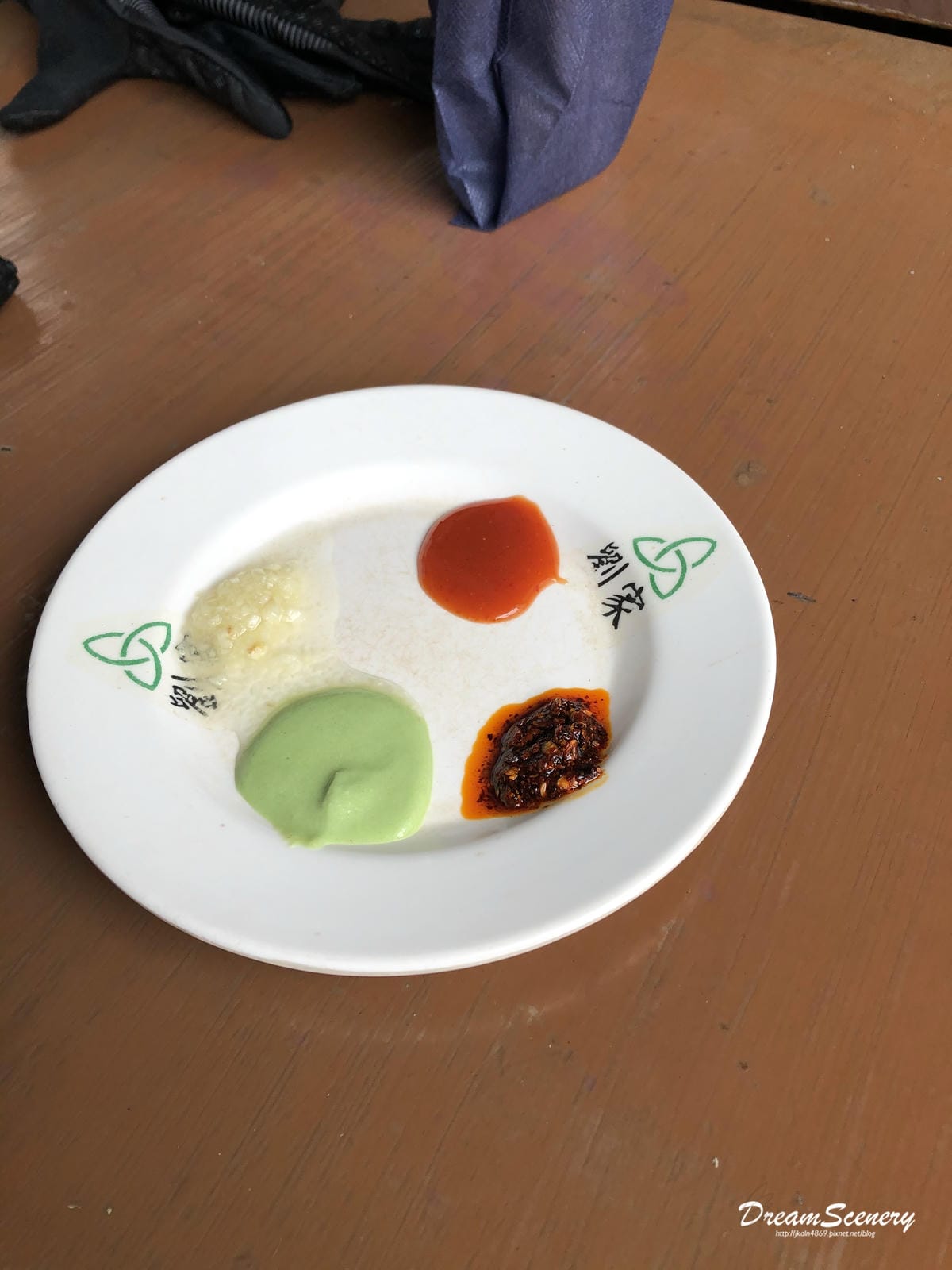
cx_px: 476
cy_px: 635
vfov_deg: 63.4
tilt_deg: -50.1
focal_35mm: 28
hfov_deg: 49.7
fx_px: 1027
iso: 20
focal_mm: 3.99
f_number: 1.8
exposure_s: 1/213
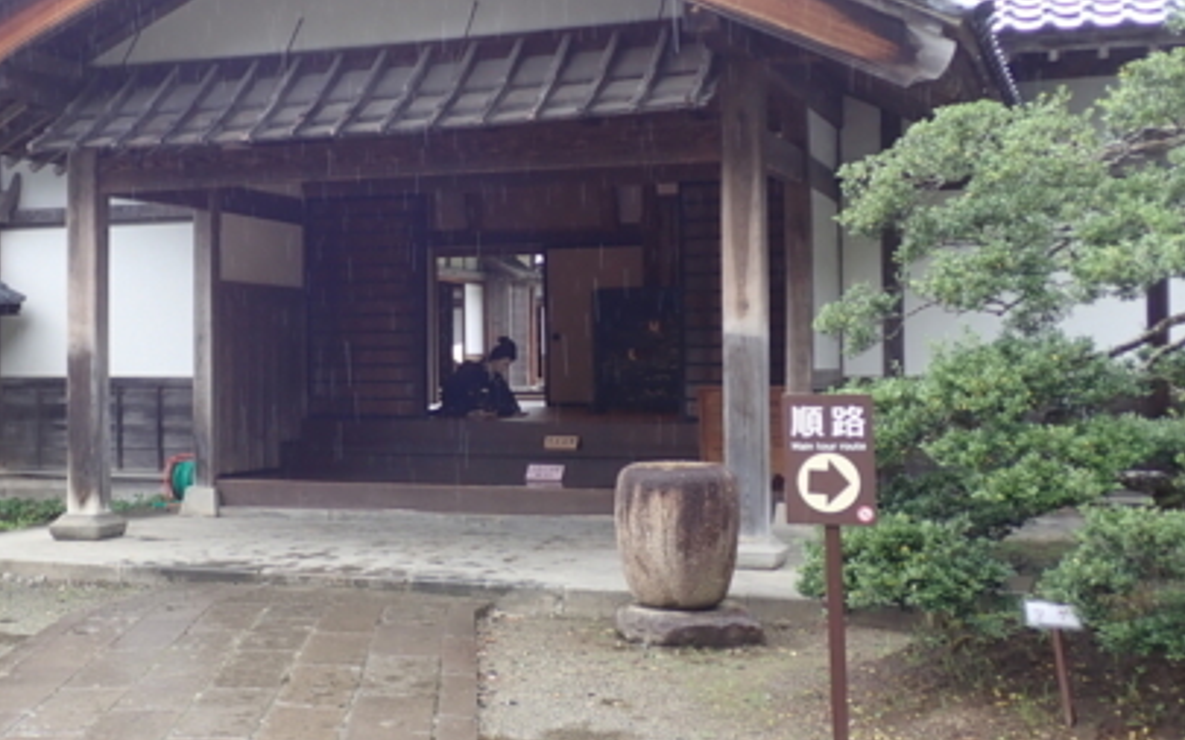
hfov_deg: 36.1
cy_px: 298
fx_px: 1776
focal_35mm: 55
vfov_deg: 23.5
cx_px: 313
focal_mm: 6.42
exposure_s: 1/100
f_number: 2.6
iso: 100
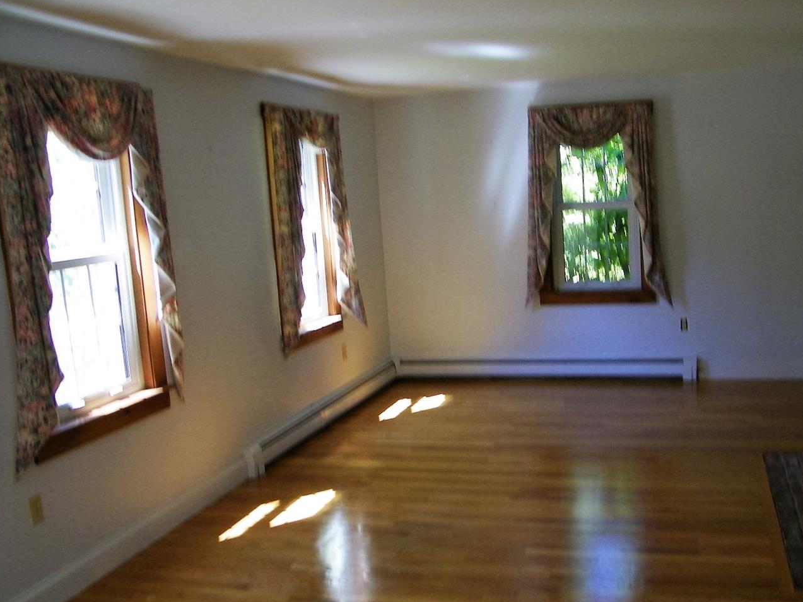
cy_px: 337
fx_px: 765
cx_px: 467
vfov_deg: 42.9
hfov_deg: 55.1
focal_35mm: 33
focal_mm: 5
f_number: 3.5
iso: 80
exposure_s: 1/20
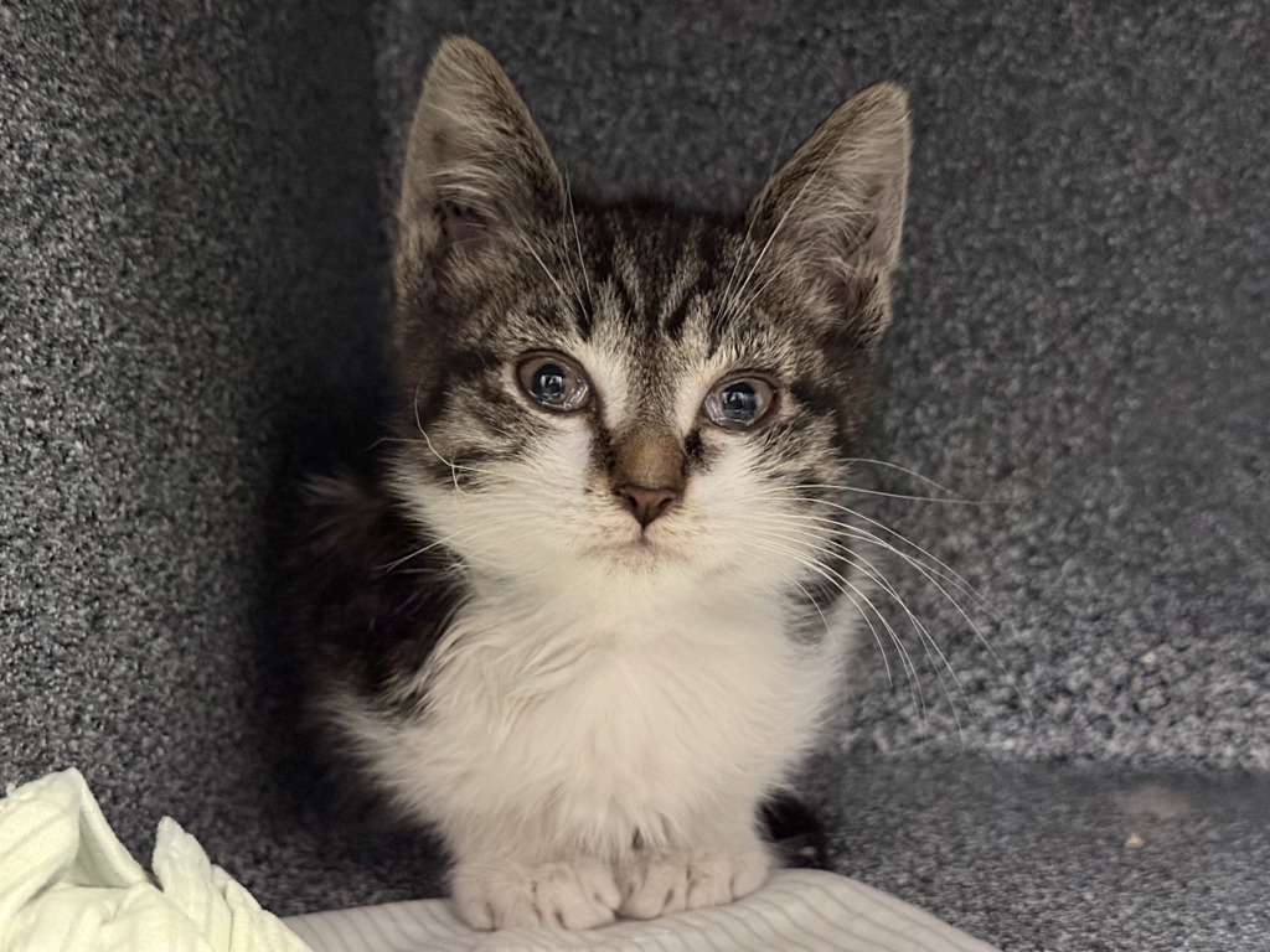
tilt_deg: -6.6
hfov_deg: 39.7
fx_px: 1761
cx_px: 635
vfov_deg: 30.3
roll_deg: +2.0
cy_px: 476
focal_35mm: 48
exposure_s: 1/20
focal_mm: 6.76
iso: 640
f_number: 1.78
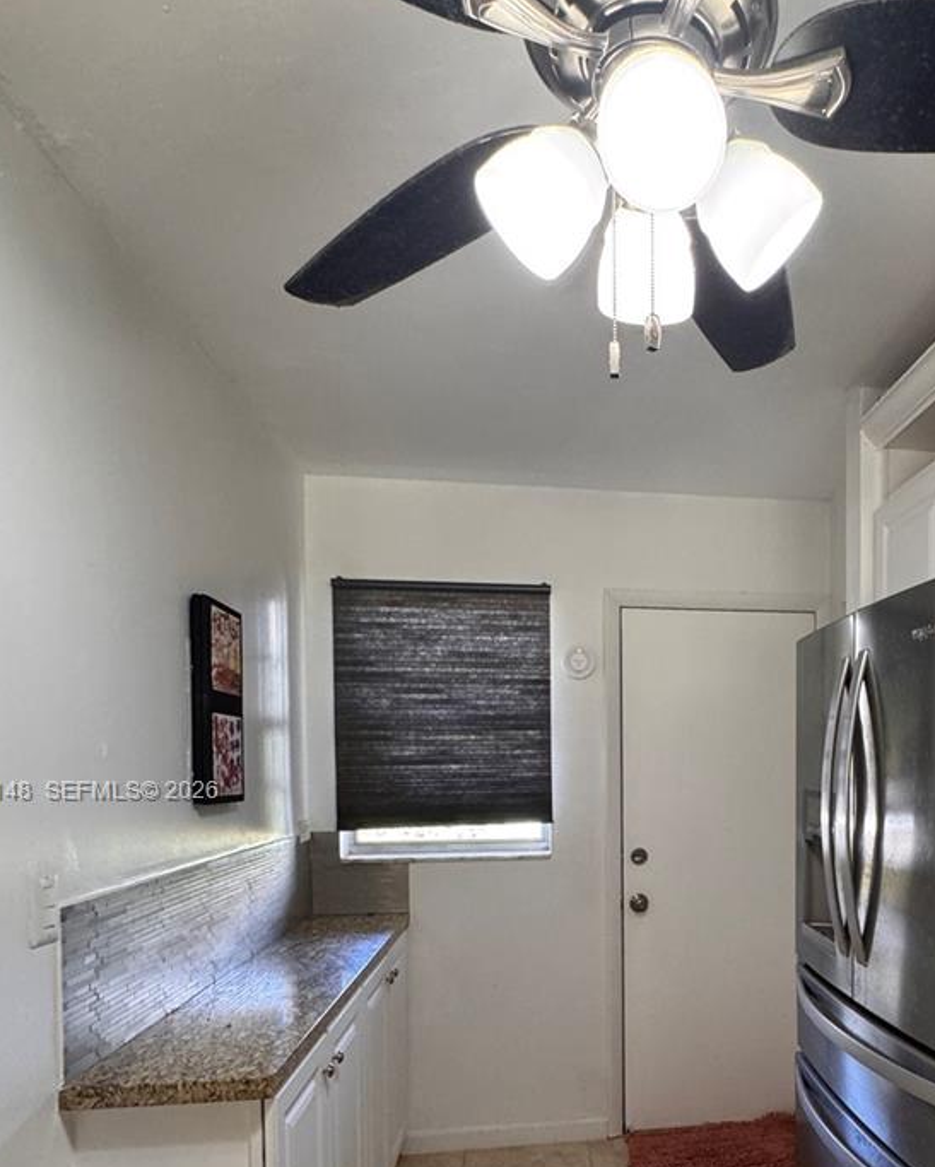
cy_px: 793
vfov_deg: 68.0
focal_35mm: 24
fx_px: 830
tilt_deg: -1.3
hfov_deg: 56.6
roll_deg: +0.2
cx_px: 672
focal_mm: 2.22
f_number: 2.2
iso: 250
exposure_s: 1/60
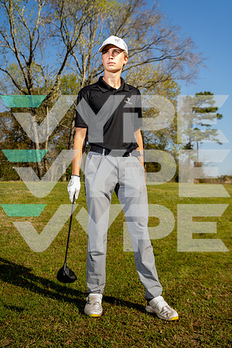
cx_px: 116
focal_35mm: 36
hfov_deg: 36.9
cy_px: 174
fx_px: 348
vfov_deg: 53.1
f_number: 4.5
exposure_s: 1/250
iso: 100
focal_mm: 36
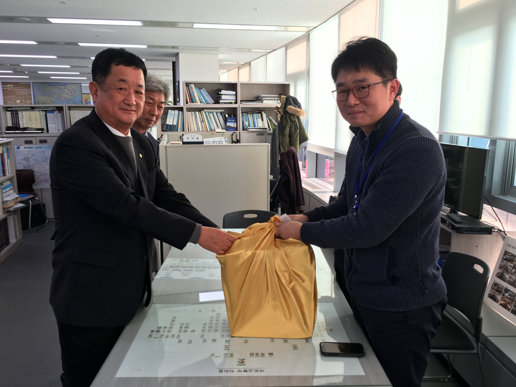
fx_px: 432
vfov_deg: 48.2
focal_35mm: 29
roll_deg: +0.0
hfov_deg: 61.7
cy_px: 194
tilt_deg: -10.2
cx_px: 258
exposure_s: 1/40
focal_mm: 4.15
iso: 25
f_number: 2.2
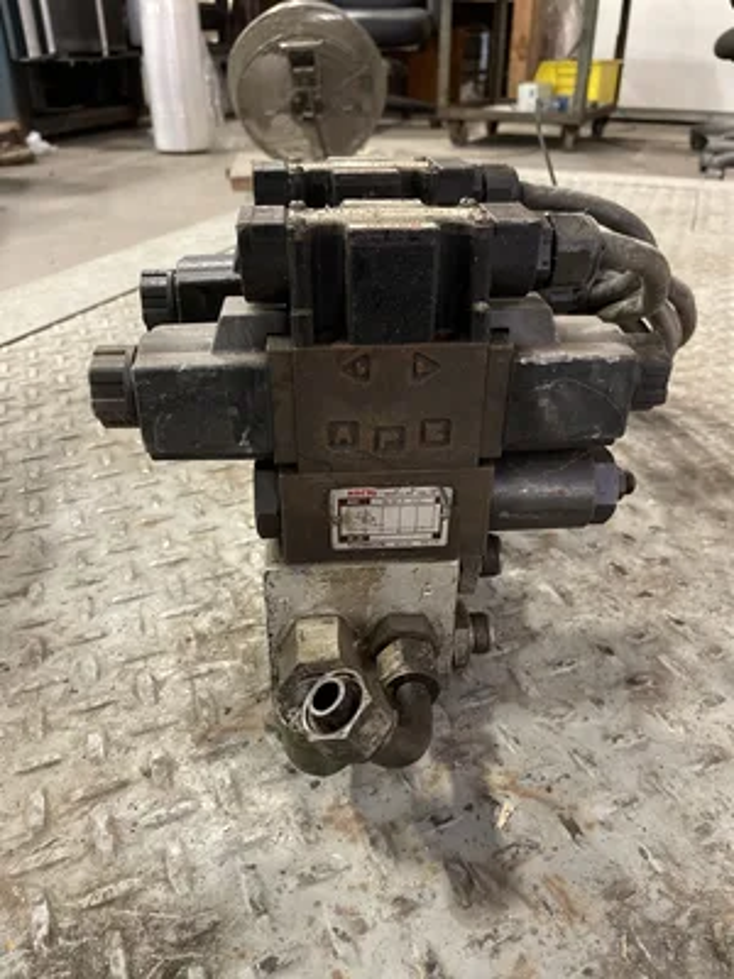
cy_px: 490
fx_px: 735
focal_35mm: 26
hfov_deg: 53.1
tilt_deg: -30.6
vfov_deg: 67.3
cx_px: 367
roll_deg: -0.1
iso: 640
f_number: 1.6
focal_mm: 4.2
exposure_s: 1/30
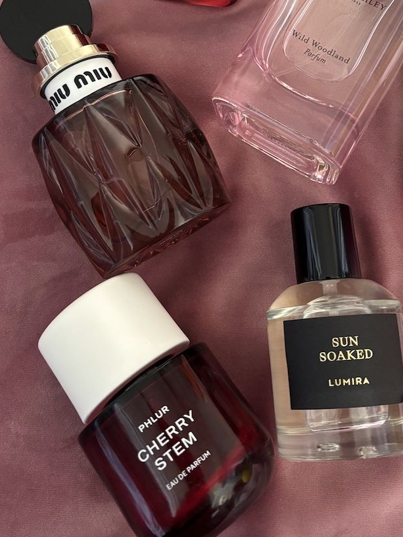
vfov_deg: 42.4
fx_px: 667
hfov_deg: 33.5
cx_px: 247
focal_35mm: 43
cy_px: 132
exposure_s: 1/57
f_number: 1.6
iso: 500
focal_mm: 5.96
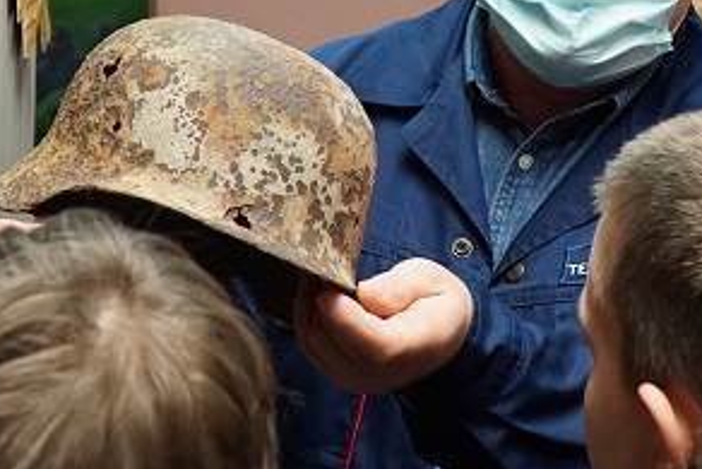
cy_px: 99
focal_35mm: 108
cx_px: 373
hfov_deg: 19.0
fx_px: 2101
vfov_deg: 12.7
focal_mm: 21
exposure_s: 1/50
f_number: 4
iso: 2000
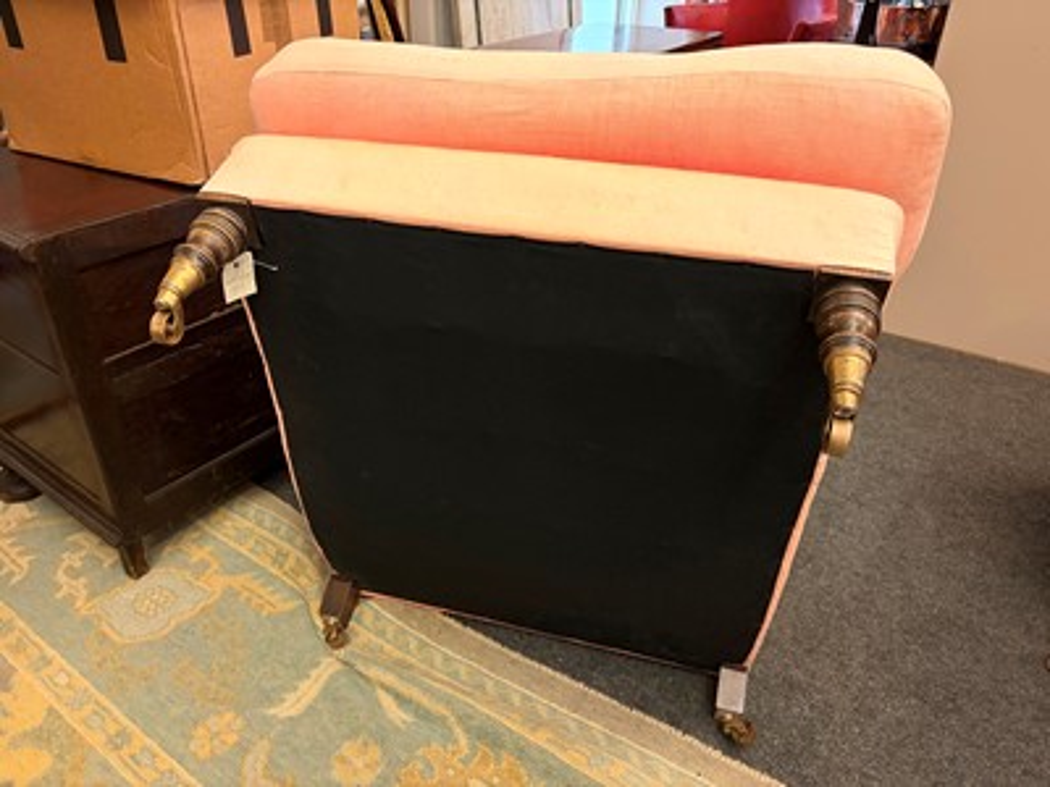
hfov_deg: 67.3
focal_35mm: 26
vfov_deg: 53.1
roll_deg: -0.6
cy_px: 394
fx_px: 789
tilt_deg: -32.5
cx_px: 525
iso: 500
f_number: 1.6
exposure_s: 1/33
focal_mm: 5.96
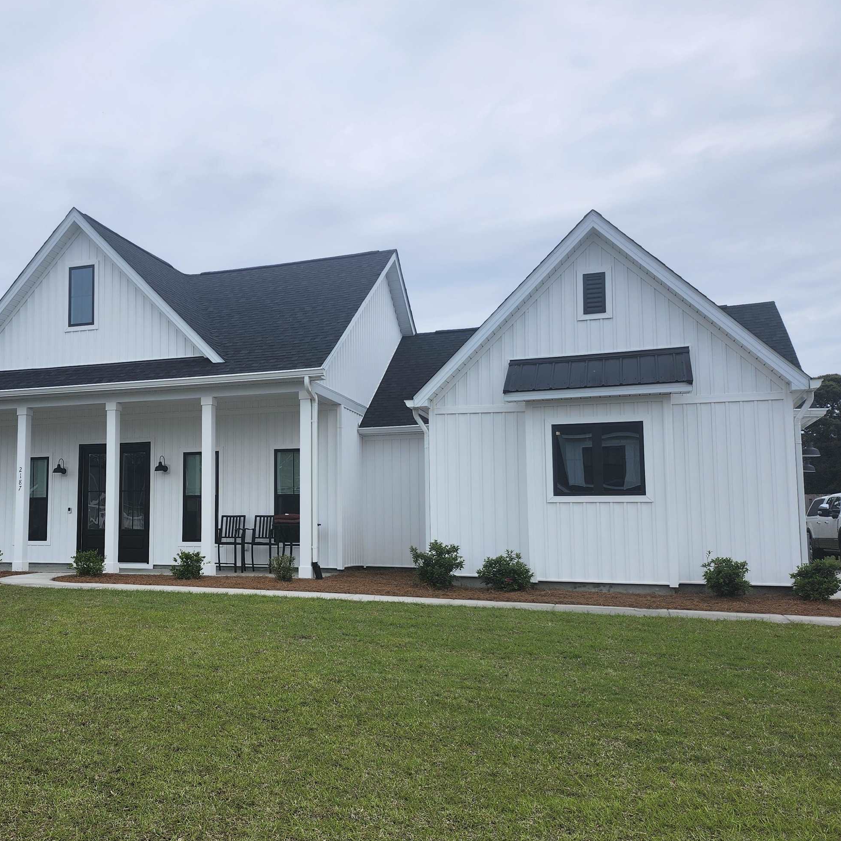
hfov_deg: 49.7
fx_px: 880
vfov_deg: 51.1
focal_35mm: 32
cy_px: 439
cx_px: 247
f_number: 1.8
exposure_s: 1/2715
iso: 25
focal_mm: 5.54
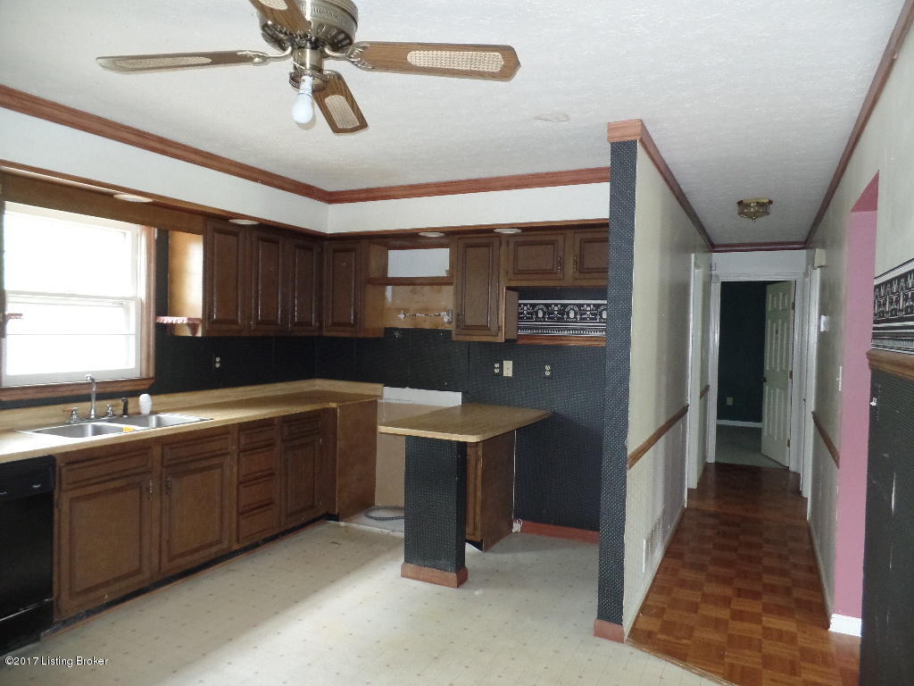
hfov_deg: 73.9
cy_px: 343
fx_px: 607
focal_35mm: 23
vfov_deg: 58.9
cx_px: 457
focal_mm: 4.1
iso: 400
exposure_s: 1/30
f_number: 2.8
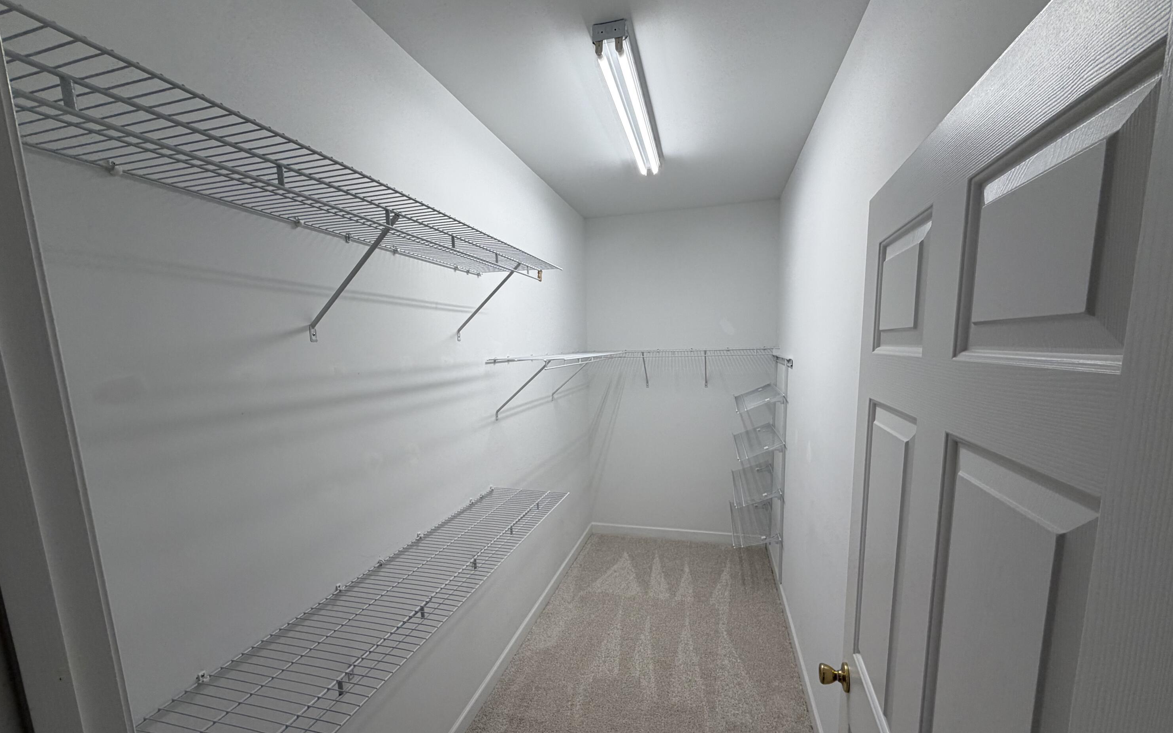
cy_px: 419
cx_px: 587
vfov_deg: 74.4
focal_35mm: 15
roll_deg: +1.5
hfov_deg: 101.5
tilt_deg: -8.7
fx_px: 480
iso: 80
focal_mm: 2.22
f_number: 2.2
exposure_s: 1/120
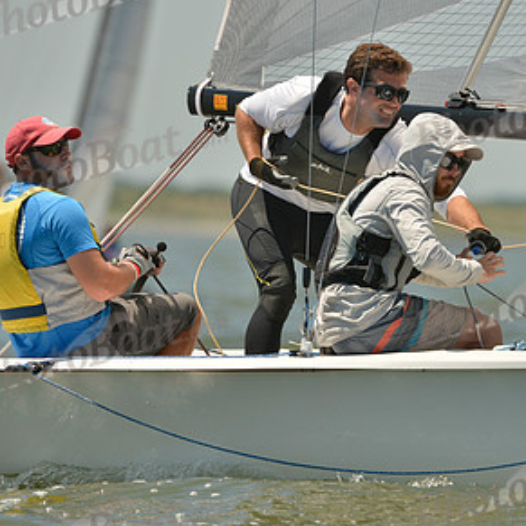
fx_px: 11639
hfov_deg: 2.6
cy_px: 230
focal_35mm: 677
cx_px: 324
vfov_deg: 2.6
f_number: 5.6
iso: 200
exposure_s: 1/1250
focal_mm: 400
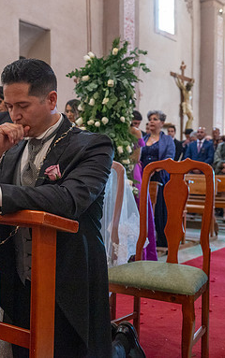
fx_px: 529
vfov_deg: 37.5
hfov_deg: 22.5
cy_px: 178
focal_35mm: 54
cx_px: -30
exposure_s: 1/100
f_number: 4
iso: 2500
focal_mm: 35
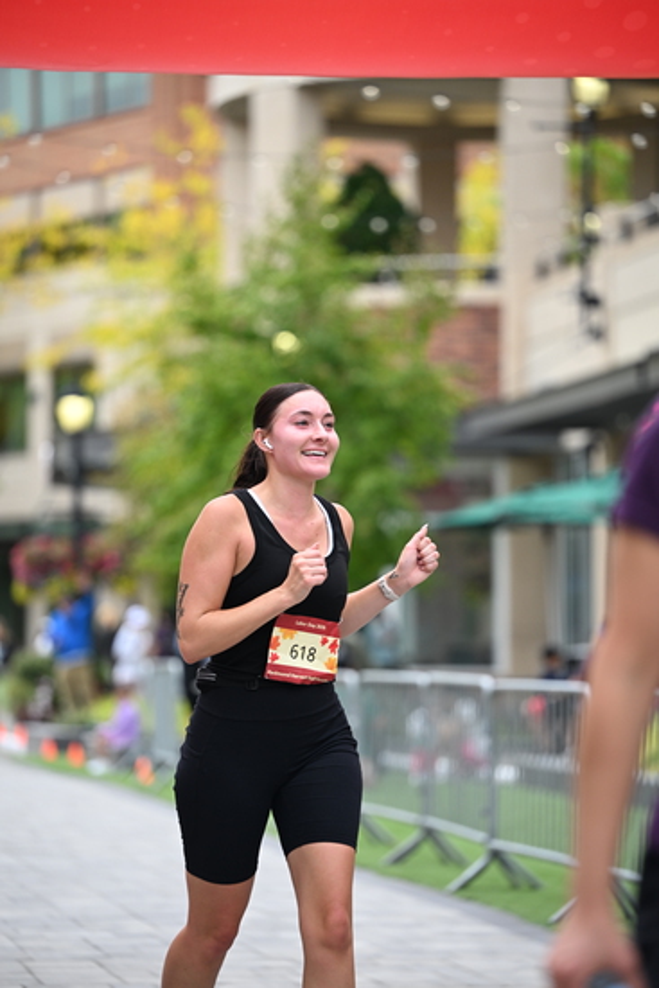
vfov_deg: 15.2
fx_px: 3704
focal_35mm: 135
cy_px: 494
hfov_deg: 10.2
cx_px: 330
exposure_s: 1/2000
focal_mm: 135
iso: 640
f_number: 2.8
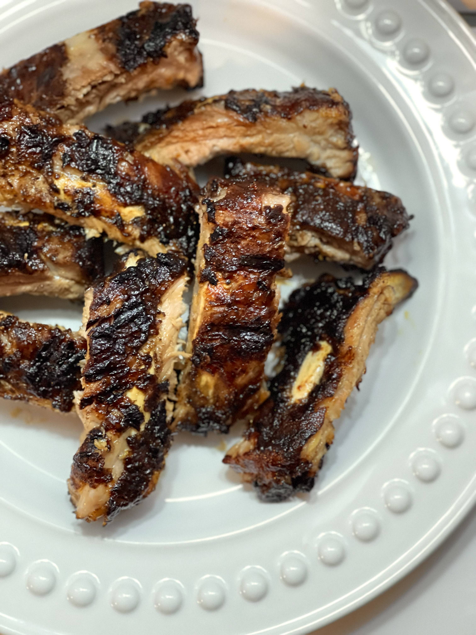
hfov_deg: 22.9
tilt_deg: -86.4
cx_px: 238
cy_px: 318
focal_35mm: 64
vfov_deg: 30.3
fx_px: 1173
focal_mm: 7.5
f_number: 2.2
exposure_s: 1/15
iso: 800
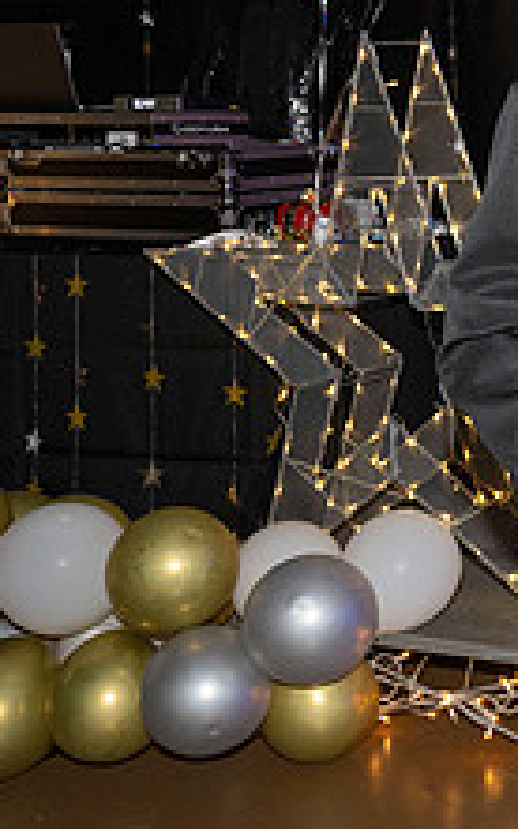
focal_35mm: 75
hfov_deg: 14.9
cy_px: 242
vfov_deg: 27.2
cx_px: 968
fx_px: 1695
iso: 1000
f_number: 5.6
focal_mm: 28
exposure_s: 1/100
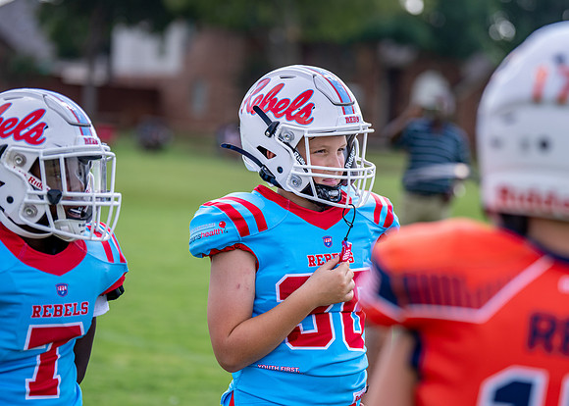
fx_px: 2063
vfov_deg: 11.2
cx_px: 326
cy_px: 207
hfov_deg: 15.7
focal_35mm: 128
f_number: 2.8
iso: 100
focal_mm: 110
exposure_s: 1/1000
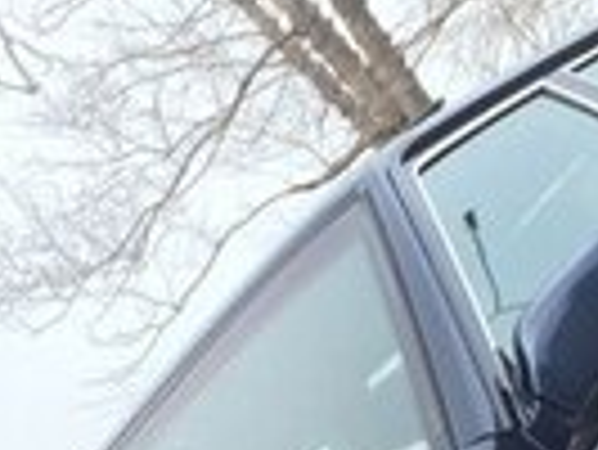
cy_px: 655
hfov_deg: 13.5
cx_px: 616
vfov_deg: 10.0
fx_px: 2490
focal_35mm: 144
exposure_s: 1/295
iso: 32
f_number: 2.2
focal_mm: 4.15
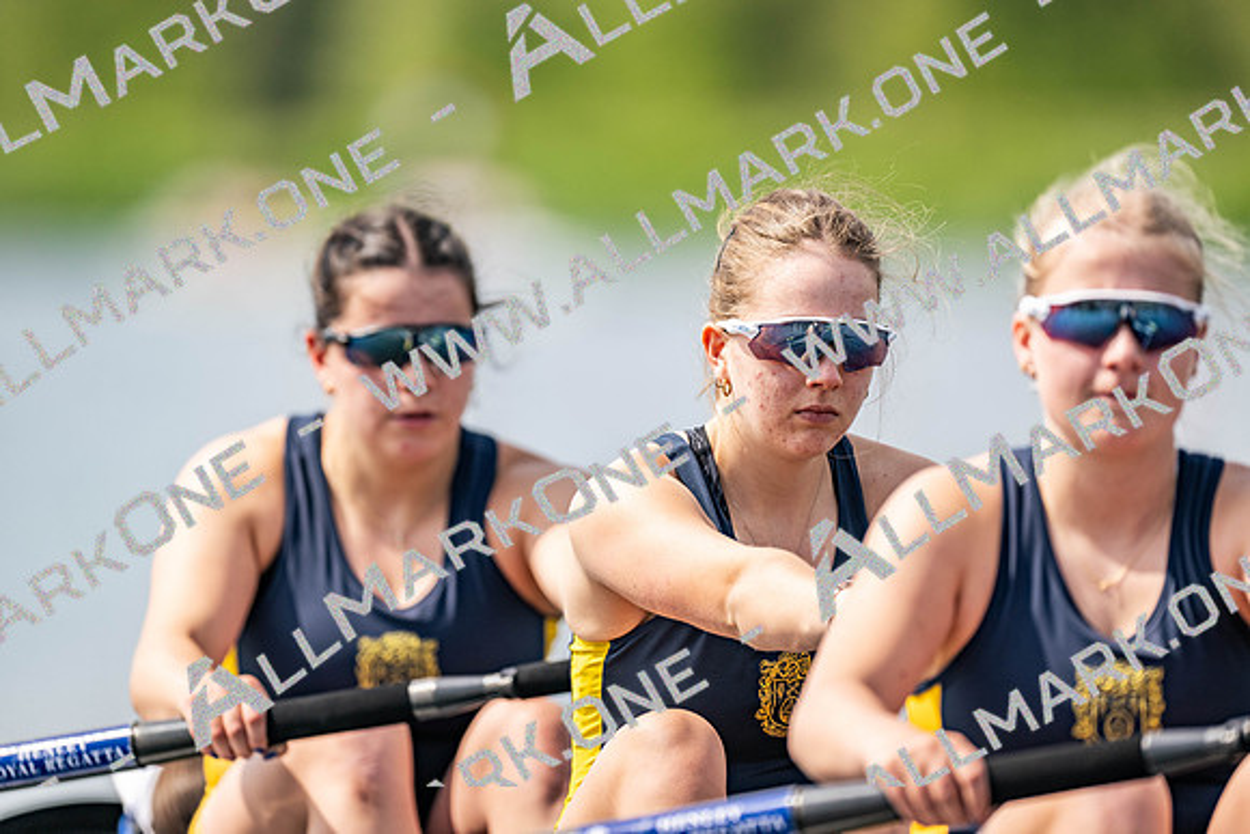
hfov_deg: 3.4
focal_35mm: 600
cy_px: 417
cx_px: 625
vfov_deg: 2.3
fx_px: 20837
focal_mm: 600
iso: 400
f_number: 4
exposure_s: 1/2500
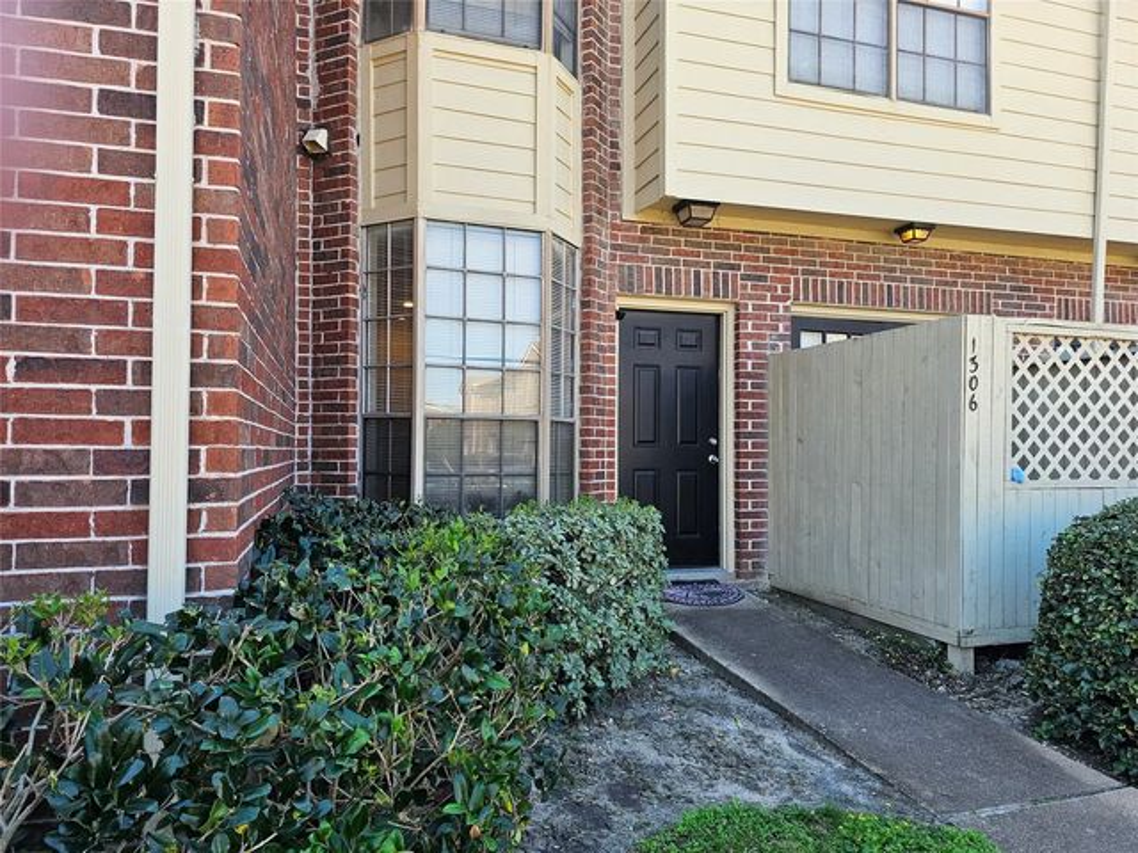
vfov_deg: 58.9
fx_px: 756
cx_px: 569
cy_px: 426
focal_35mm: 23
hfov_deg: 73.9
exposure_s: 1/207
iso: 32
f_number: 1.7
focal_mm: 6.3
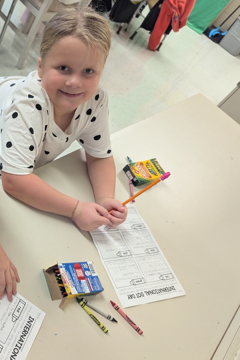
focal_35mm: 34
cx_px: 2
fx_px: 340
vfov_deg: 55.8
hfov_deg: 35.3
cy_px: 179
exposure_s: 1/120
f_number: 1.85
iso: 788
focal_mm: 6.81
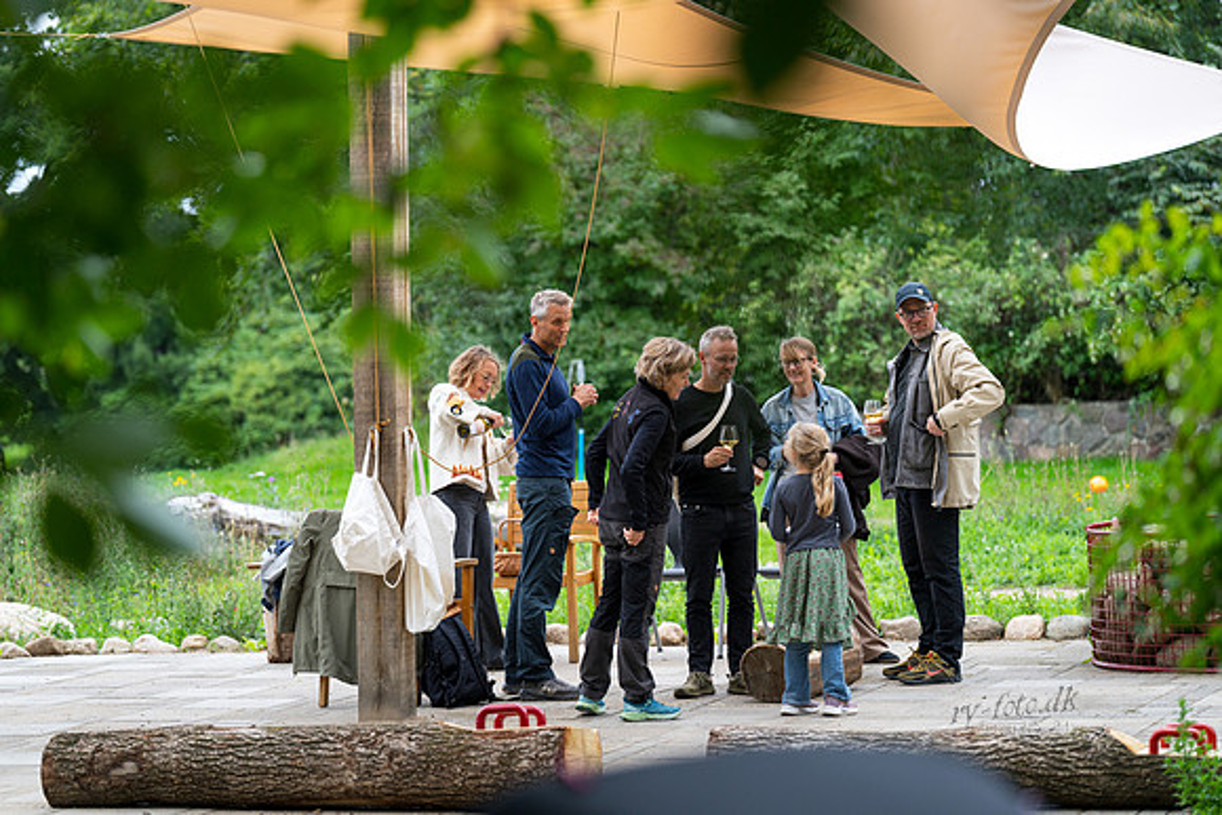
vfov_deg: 11.6
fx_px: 4006
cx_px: 611
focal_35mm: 118
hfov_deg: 17.3
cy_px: 408
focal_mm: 118
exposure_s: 1/640
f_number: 2.8
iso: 800
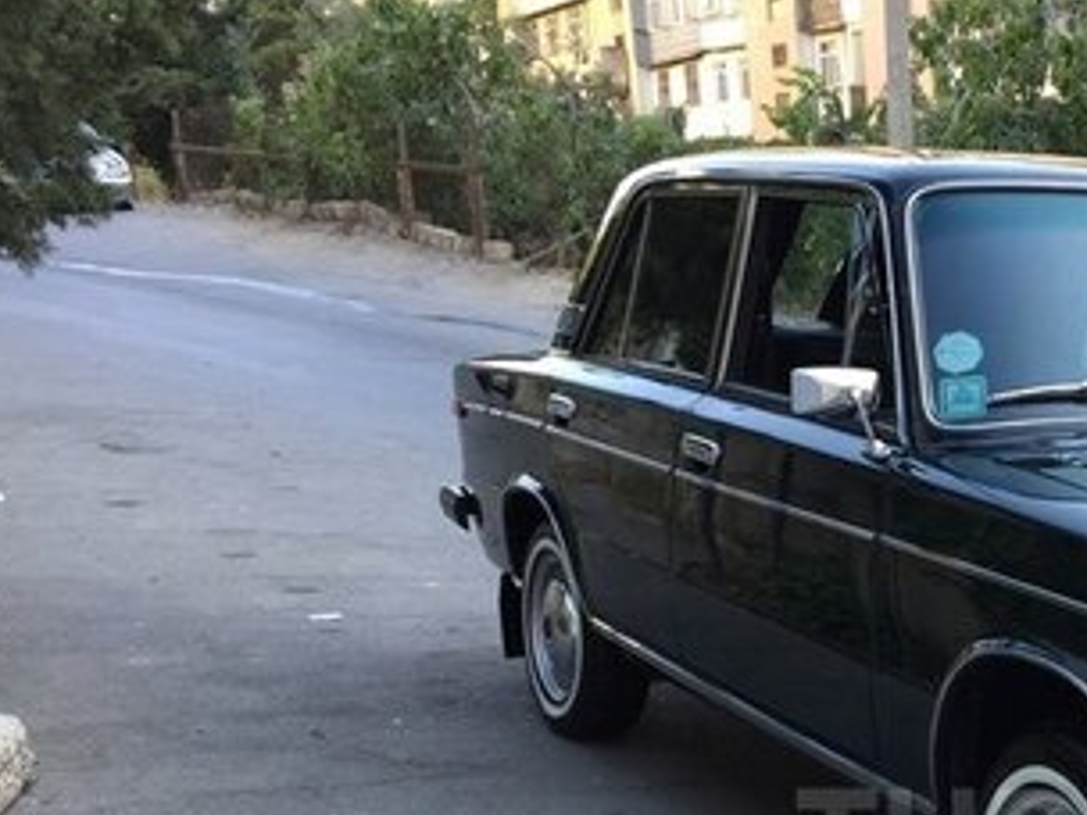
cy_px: 842
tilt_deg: -17.8
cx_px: 1162
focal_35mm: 63
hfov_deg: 28.3
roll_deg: +0.7
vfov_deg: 22.3
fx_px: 1978
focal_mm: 4.15
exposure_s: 1/100
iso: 32
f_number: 2.2
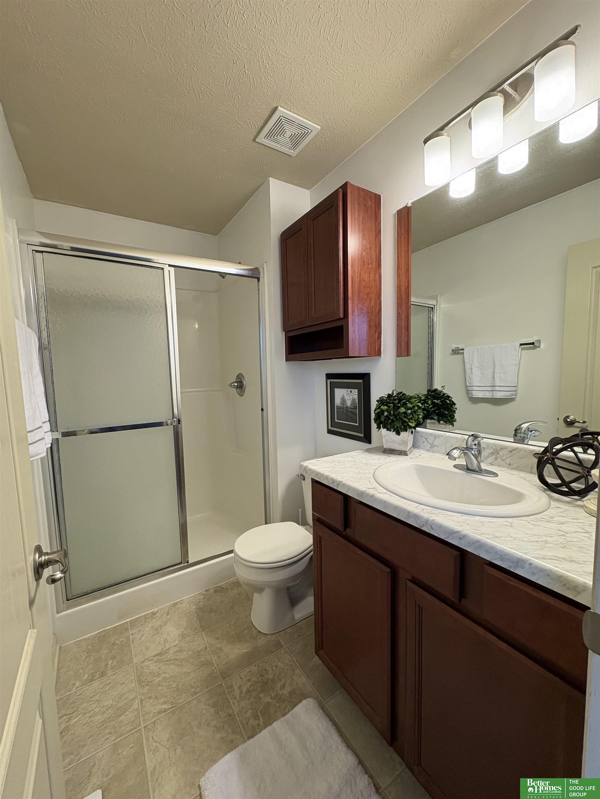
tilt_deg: -5.1
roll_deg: +1.3
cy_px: 400
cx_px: 300
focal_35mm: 14
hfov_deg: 85.7
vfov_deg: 102.1
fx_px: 324
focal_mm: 2.22
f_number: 2.2
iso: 200
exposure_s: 1/120
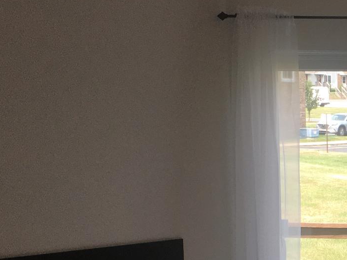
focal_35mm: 85
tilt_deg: -8.7
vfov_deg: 17.1
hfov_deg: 21.1
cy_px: 240
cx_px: 435
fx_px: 852
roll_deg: -0.5
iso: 32
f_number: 2.2
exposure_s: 1/193
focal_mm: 4.15
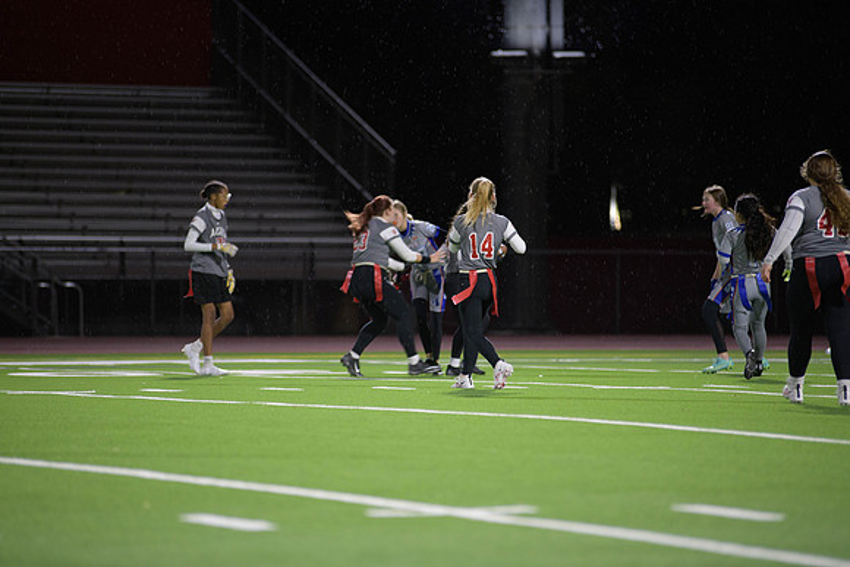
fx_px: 4723
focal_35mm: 200
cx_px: 425
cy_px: 284
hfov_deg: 10.3
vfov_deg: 6.9
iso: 1400
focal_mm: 200
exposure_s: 1/200
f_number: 2.8
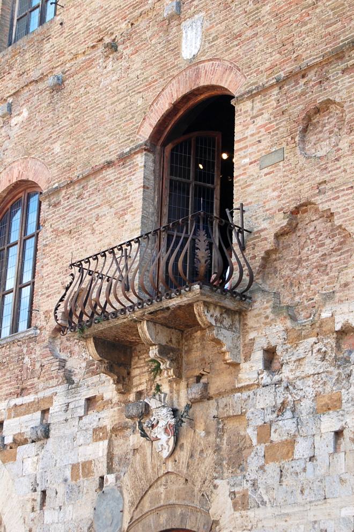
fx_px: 1218
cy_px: 266
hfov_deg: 16.5
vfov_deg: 24.6
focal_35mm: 82
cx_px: 177
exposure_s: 1/100
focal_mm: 55
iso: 400
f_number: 9
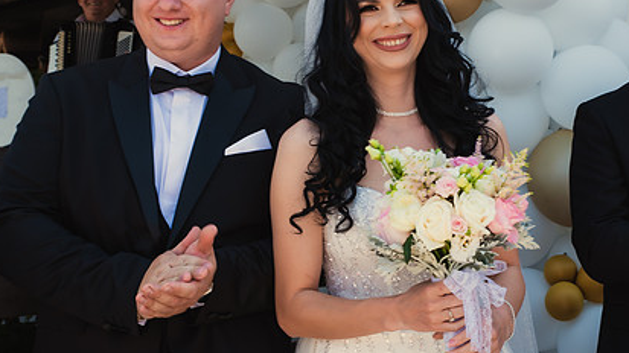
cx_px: 400
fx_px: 1200
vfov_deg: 16.7
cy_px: 106
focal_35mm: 72
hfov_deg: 29.2
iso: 200
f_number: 7.1
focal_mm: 45
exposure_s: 1/200
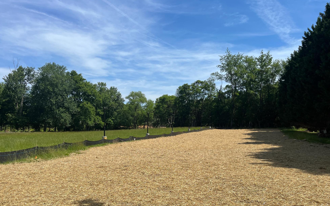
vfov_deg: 42.9
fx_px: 261
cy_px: 126
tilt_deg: +0.0
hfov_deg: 64.6
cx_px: 168
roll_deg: -0.7
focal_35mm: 29
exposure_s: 1/4149
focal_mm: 5.1
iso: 50
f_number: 1.6
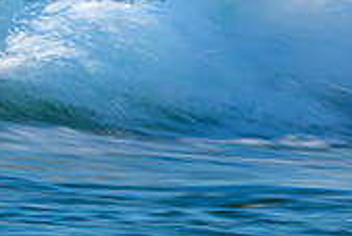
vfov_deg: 0.5
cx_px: -54
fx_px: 25238
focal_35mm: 2579
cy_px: -47
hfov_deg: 0.8
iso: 100
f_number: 22
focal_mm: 500
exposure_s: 1/20
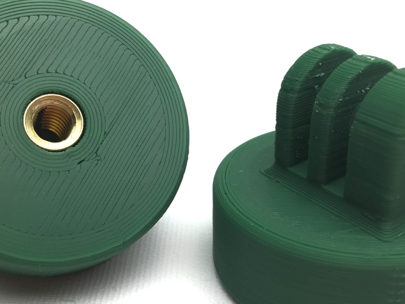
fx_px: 632
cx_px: 204
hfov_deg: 35.5
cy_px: 169
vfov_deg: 27.0
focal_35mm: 54
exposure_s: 1/50
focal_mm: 4.15
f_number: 2.2
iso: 25
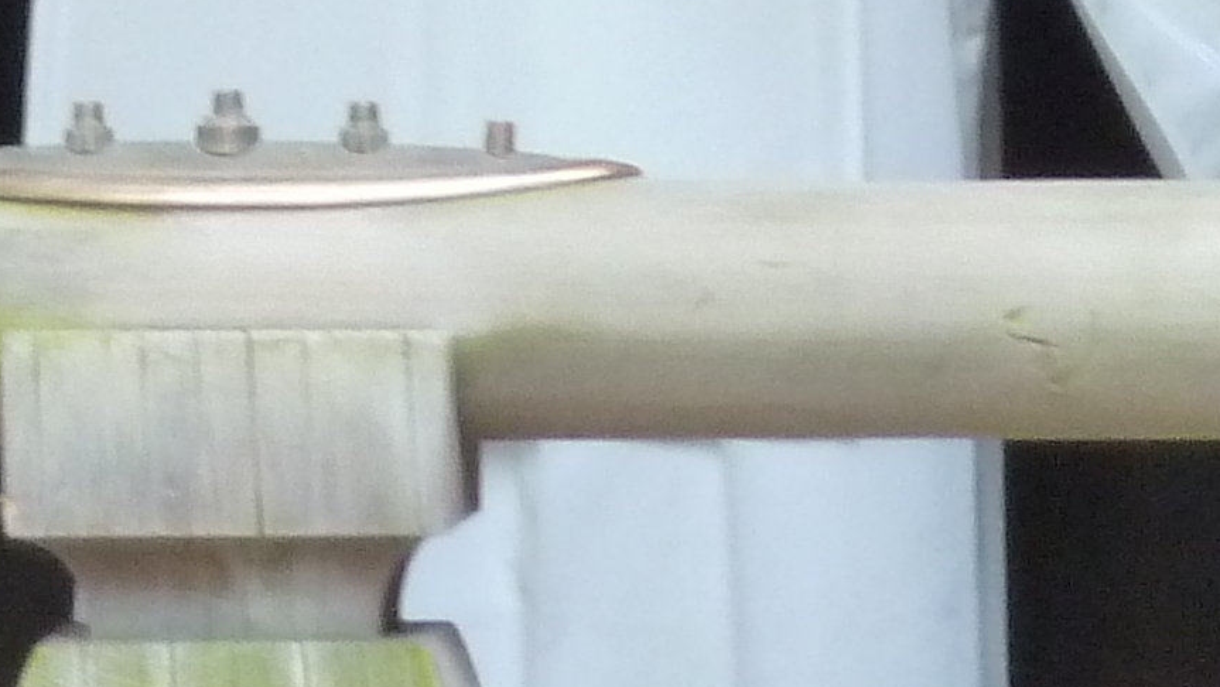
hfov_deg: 1.5
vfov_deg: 0.9
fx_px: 45399
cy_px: -905
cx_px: 72
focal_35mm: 1403
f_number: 4.8
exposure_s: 1/40
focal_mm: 45.7
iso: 400
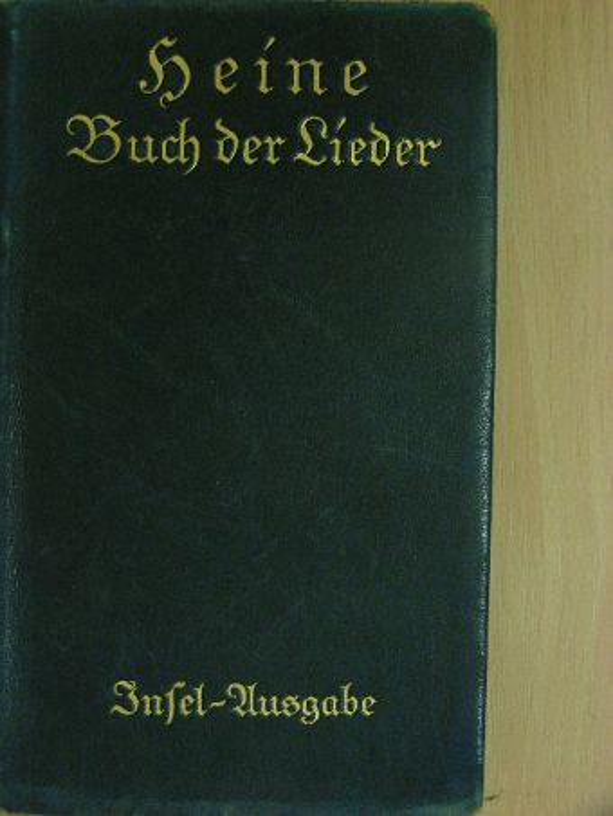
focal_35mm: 58
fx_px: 1369
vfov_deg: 33.2
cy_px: 408
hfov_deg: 25.2
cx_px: 306
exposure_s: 1/18.7
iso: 200
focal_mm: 9.7
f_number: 3.5
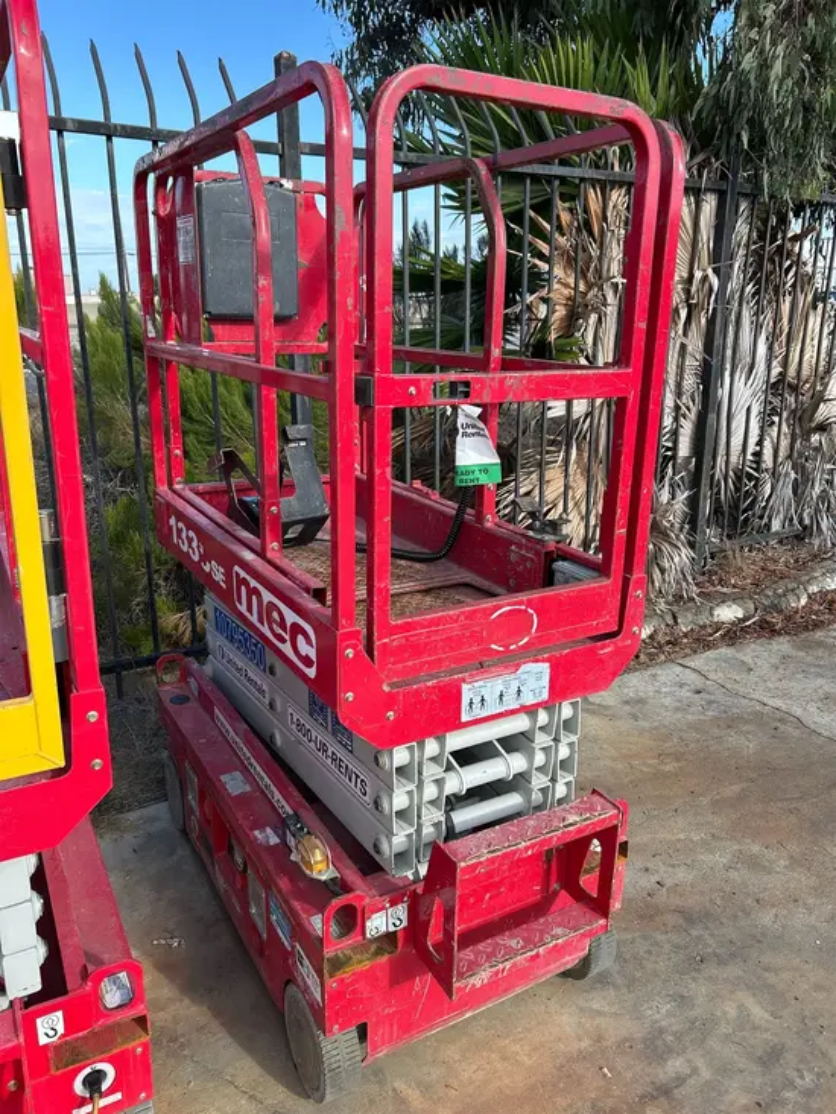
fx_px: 837
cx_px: 418
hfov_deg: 53.1
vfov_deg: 67.3
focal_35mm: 26
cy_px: 557
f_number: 1.5
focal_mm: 5.7
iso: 50
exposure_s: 1/1238
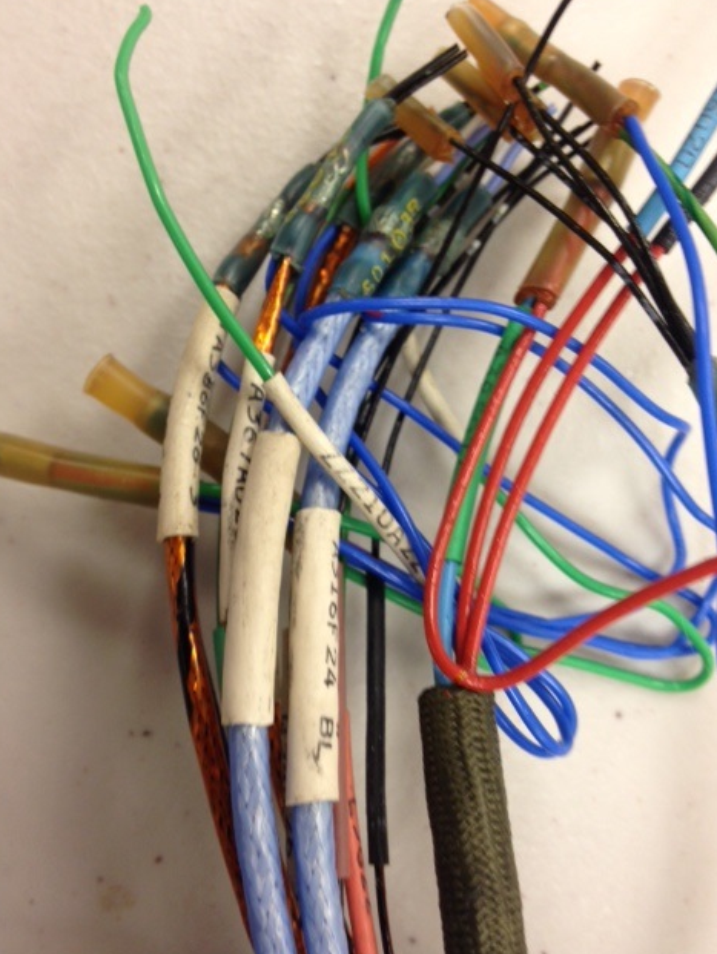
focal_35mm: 36
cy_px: 474
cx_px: 352
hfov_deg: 39.7
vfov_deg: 51.3
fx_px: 994
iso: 50
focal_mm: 4.28
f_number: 2.4
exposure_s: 1/20
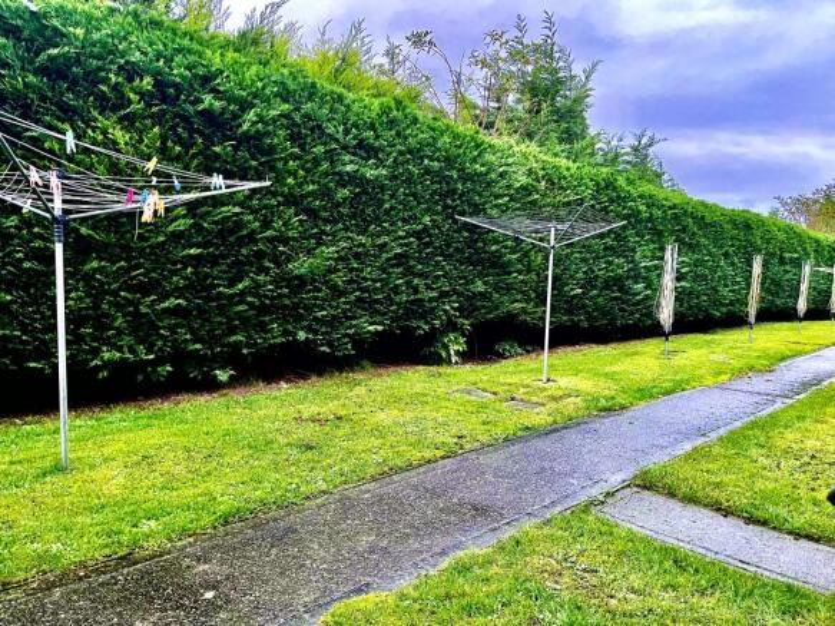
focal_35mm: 26
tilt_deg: -6.5
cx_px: 418
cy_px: 313
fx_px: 627
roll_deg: -2.3
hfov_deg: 67.3
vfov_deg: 53.0
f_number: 1.6
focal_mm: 5.1
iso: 125
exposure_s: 1/83
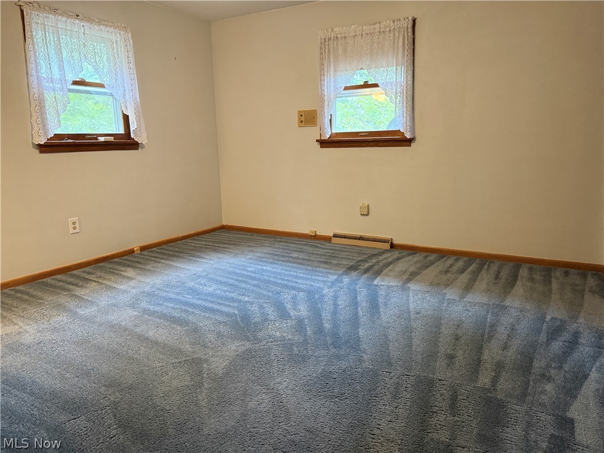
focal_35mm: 24
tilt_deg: -11.2
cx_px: 302
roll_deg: +0.5
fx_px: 419
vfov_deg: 56.8
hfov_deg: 71.6
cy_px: 226
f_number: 1.78
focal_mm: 6.76
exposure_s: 1/60
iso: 640
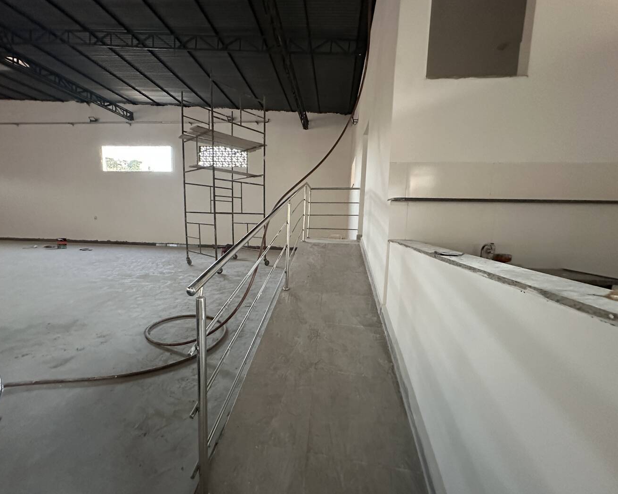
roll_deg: -1.1
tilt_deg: -5.5
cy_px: 253
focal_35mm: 15
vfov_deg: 84.0
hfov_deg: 96.7
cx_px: 291
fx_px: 274
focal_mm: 2.22
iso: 1000
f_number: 2.2
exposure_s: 1/60
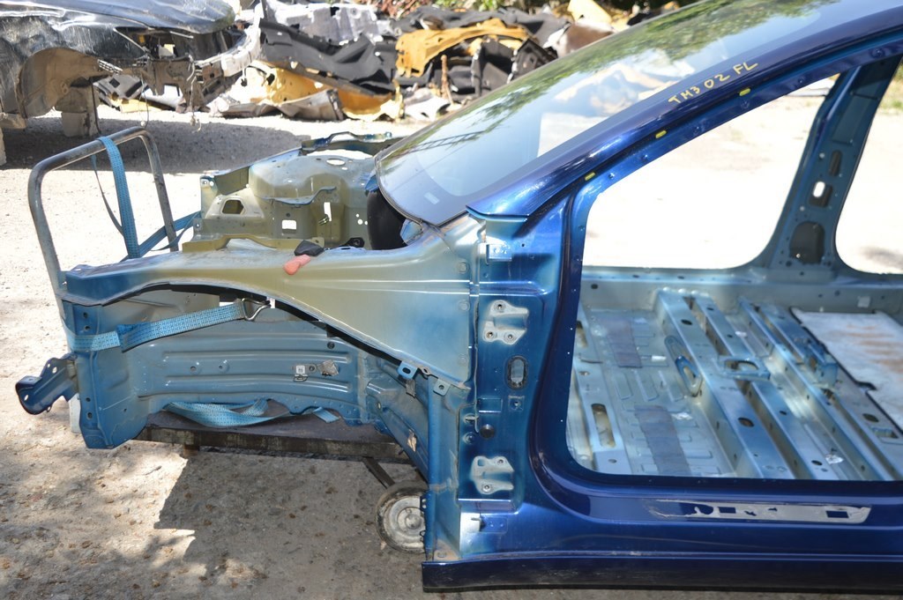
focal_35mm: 36
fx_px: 902
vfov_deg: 36.8
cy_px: 300
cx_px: 452
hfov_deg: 53.2
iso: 100
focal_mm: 24
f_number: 4.5
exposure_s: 1/200
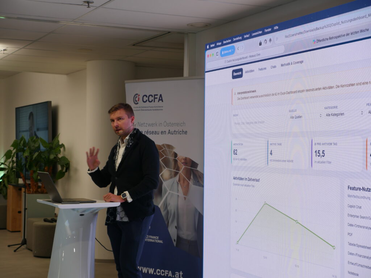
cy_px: 139
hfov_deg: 27.8
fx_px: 750
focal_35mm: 70
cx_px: 186
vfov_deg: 21.0
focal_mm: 35
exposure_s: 1/100
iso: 200
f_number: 2.8
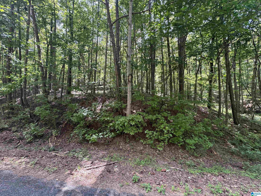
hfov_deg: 102.1
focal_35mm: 14
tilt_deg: +5.0
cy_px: 98
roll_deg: -0.8
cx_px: 130
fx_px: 106
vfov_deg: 85.7
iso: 100
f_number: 2.2
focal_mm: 2.22
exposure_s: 1/99
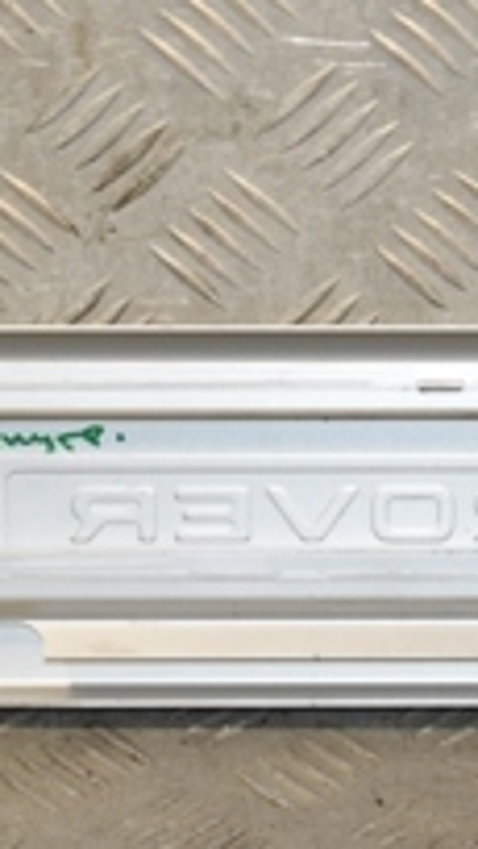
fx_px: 3884
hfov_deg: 7.0
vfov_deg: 12.4
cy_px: 304
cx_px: 515
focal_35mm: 173
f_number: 7.1
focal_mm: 35
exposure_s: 1/200
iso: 800
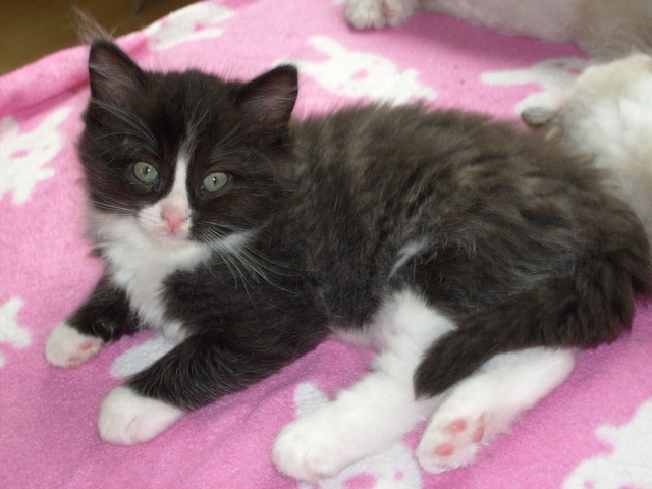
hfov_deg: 31.7
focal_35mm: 61
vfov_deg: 24.0
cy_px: 244
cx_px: 326
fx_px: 1149
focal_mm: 10.3
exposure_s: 1/60
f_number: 3.6
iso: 100
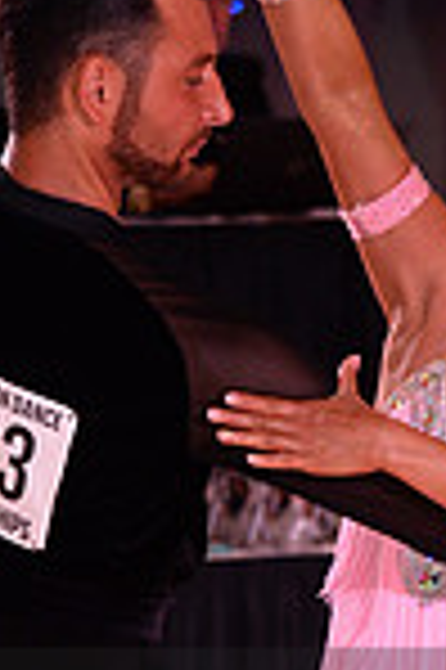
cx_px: 322
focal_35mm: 466
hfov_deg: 2.9
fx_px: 8679
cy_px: 800
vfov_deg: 4.4
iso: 2500
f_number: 6.3
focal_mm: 120
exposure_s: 1/250
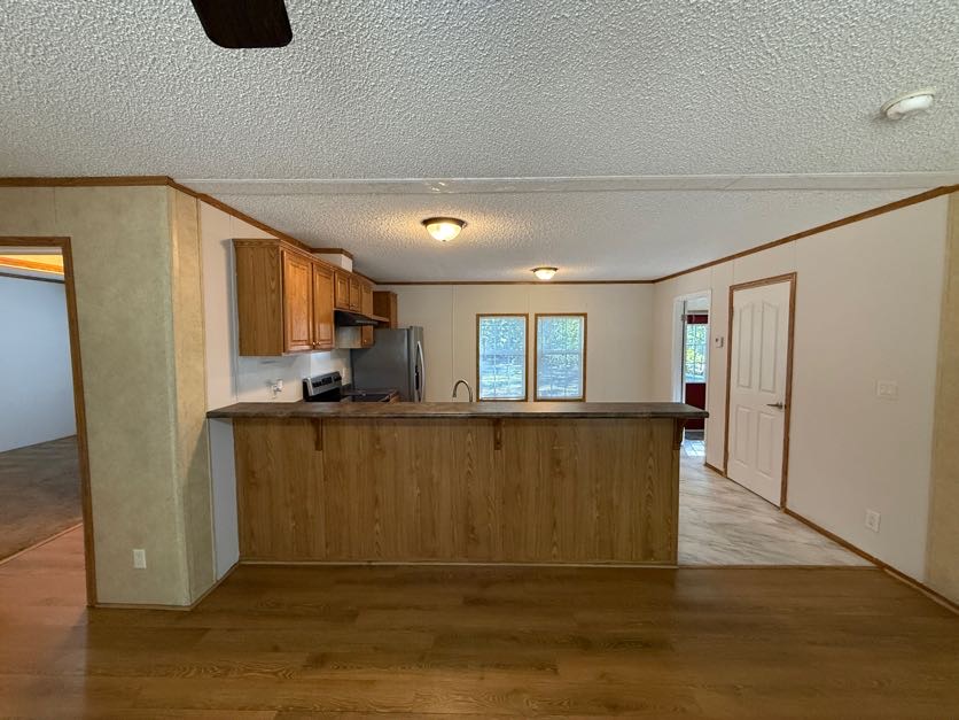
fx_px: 388
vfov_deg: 85.7
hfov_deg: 102.1
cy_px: 360
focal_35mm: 14
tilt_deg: -3.3
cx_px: 480
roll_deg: +0.1
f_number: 2.2
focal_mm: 2.22
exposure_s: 1/120
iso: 500
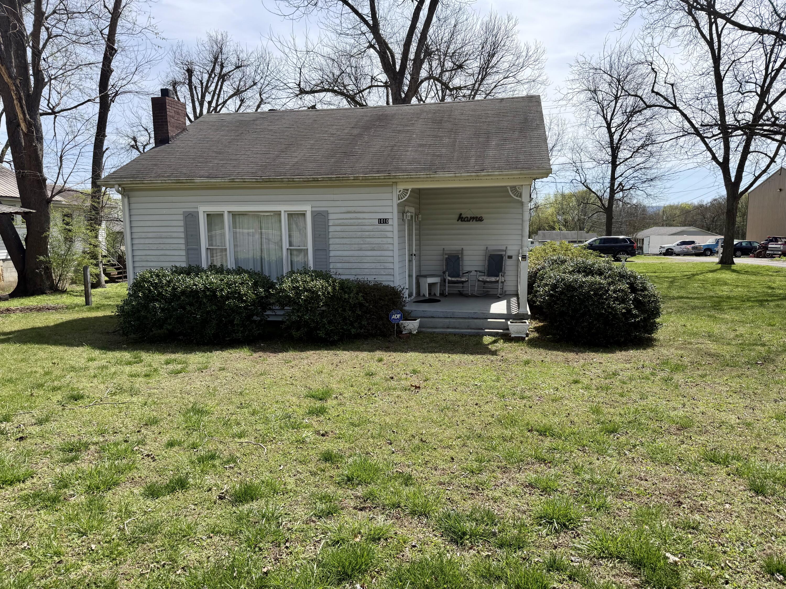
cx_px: 393
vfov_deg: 56.8
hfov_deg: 71.6
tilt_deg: -7.4
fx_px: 545
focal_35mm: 24
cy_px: 294
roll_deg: +1.4
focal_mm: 6.76
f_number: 1.78
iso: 100
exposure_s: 1/4167
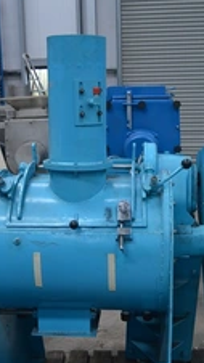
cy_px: 244
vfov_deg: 40.8
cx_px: 98
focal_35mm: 50
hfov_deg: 23.9
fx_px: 481
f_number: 3.5
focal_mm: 18
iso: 500
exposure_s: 1/60
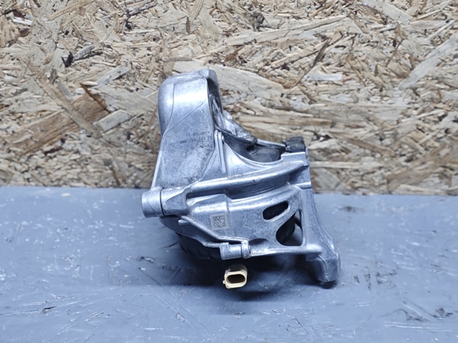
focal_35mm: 52
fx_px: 688
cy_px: 172
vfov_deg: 28.0
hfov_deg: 36.8
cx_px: 229
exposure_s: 1/100
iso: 125
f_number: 1.5
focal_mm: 4.94
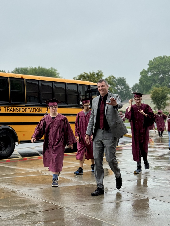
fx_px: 314
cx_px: 85
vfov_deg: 39.7
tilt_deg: +0.3
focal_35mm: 48
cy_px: 113
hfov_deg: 30.3
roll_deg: -0.8
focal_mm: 6.76
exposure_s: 1/700
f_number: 1.78
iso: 64
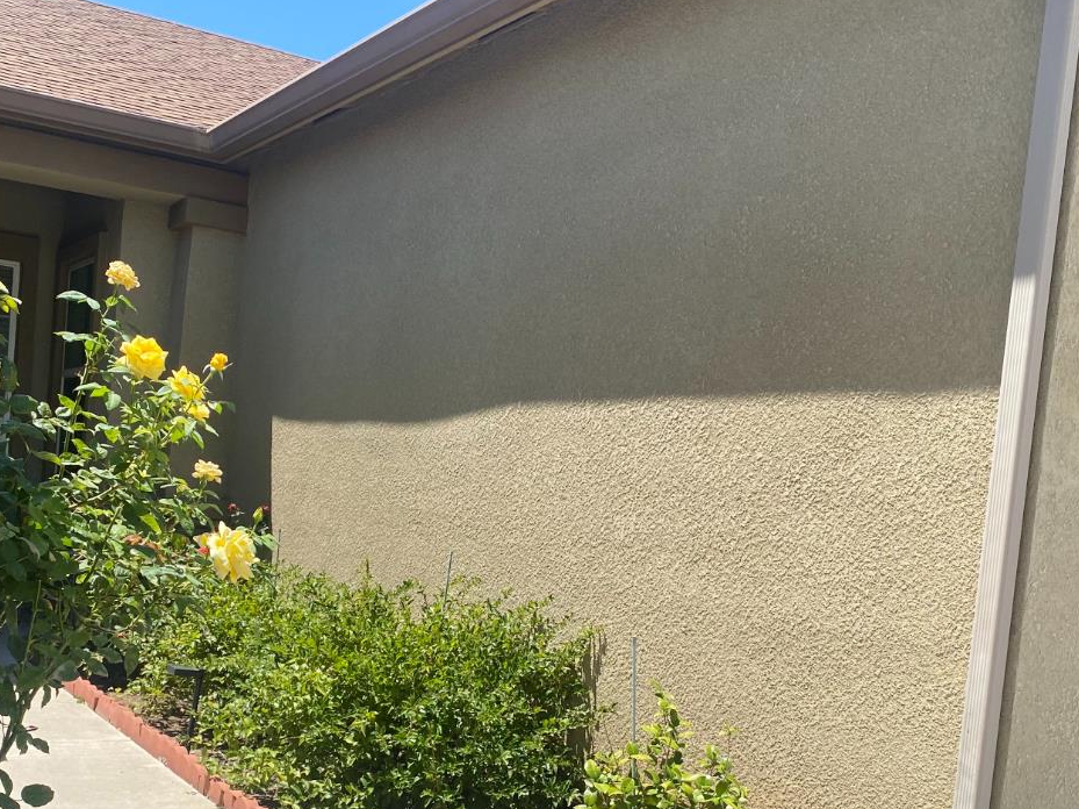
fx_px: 1309
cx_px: 467
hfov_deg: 44.7
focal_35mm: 42
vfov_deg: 33.8
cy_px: 585
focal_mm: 4.25
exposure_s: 1/1608
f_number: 1.8
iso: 32
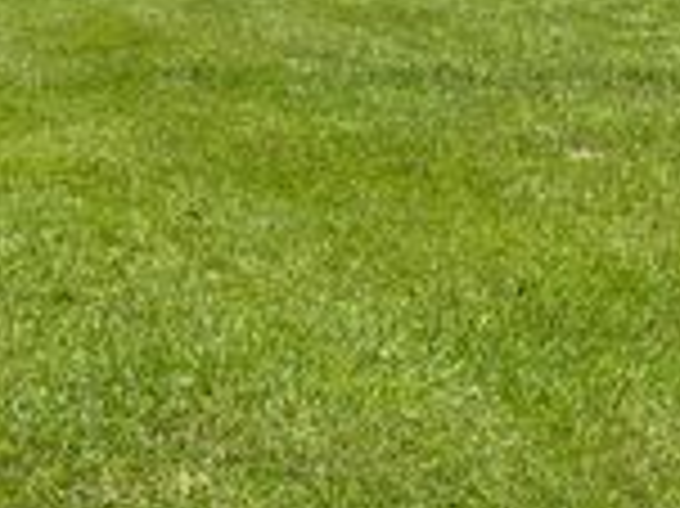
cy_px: -223
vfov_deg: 15.9
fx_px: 1688
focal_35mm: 86
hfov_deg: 22.6
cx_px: 473
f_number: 1.5
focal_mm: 5.7
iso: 50
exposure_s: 1/4831
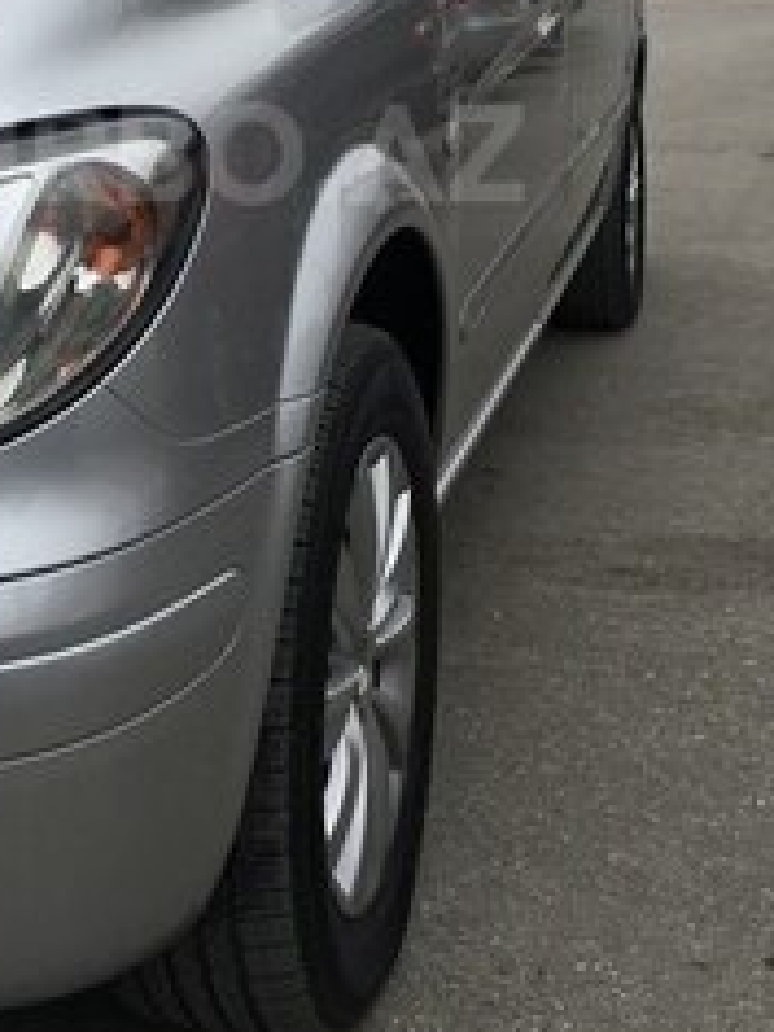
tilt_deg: -7.3
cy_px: 153
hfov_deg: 23.8
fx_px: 1819
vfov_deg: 30.6
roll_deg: -1.2
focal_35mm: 61
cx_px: 188
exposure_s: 1/191
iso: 25
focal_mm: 4.15
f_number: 2.2
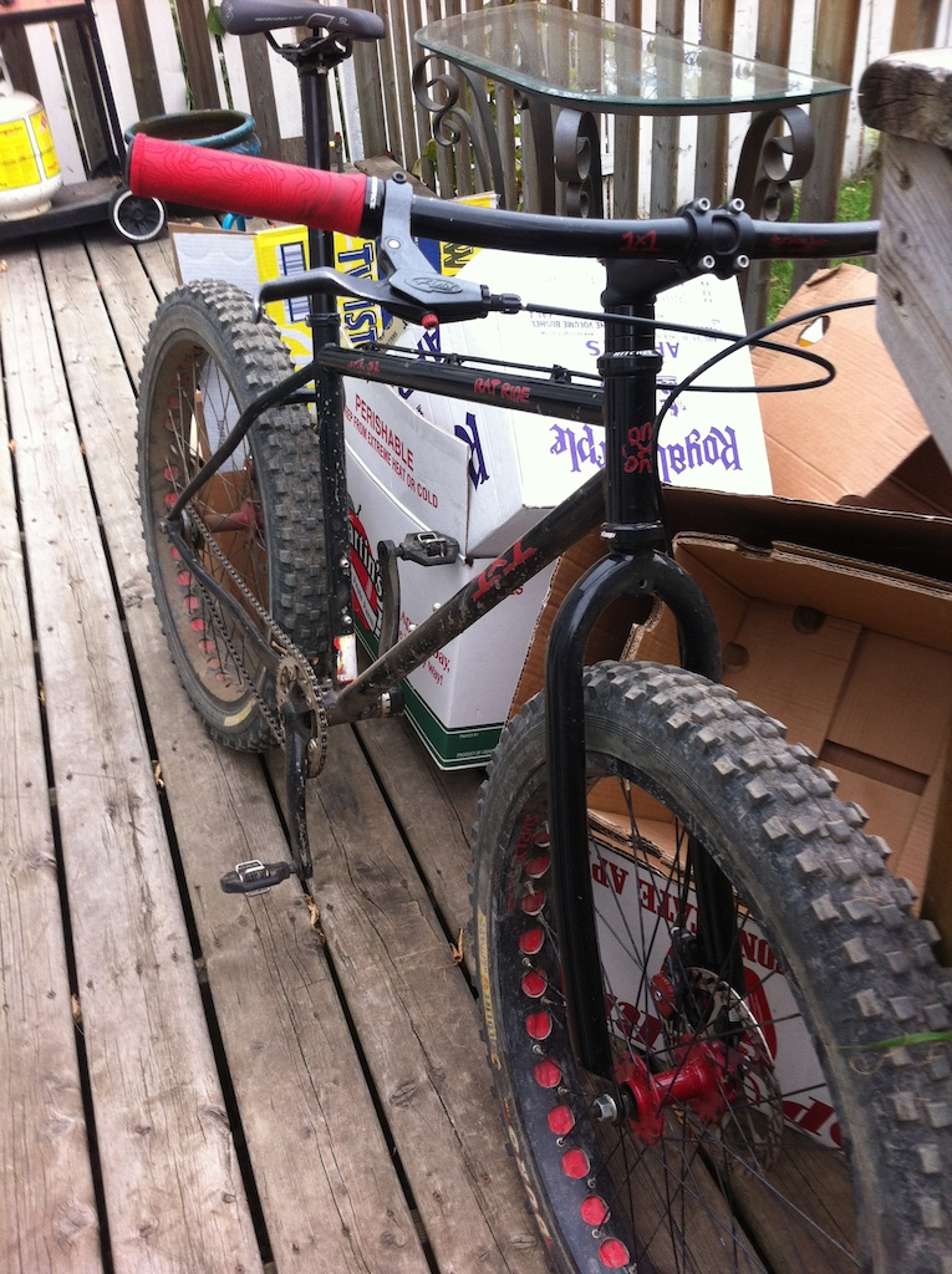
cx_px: 476
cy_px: 637
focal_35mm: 35
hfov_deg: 40.6
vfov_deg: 52.7
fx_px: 1287
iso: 100
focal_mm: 3.85
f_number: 2.8
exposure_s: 1/60
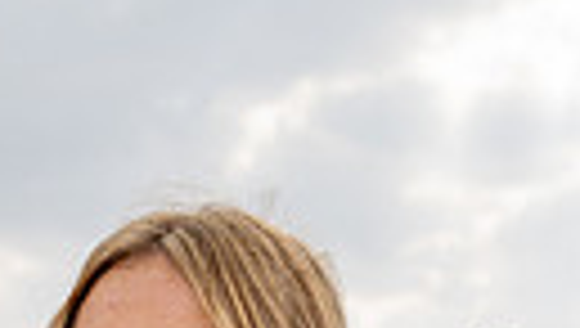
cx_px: 85
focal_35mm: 128
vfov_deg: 8.3
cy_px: 930
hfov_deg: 16.6
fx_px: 1971
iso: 125
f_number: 8
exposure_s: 1/250
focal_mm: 35
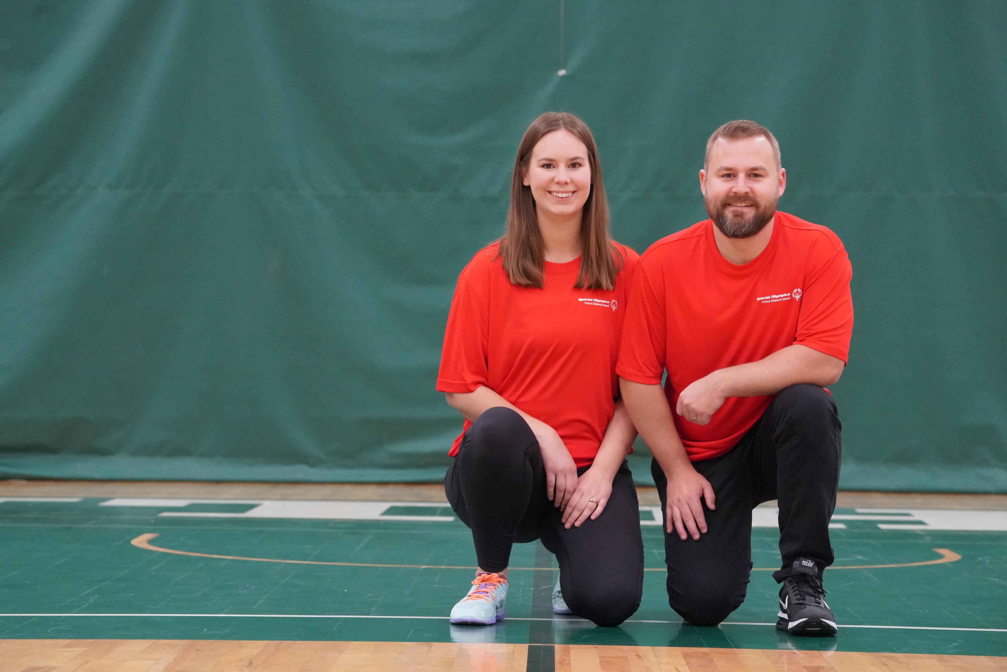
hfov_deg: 14.9
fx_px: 3860
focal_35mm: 138
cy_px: 336
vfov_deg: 9.9
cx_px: 504
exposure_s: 1/320
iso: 12800
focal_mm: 138
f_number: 8
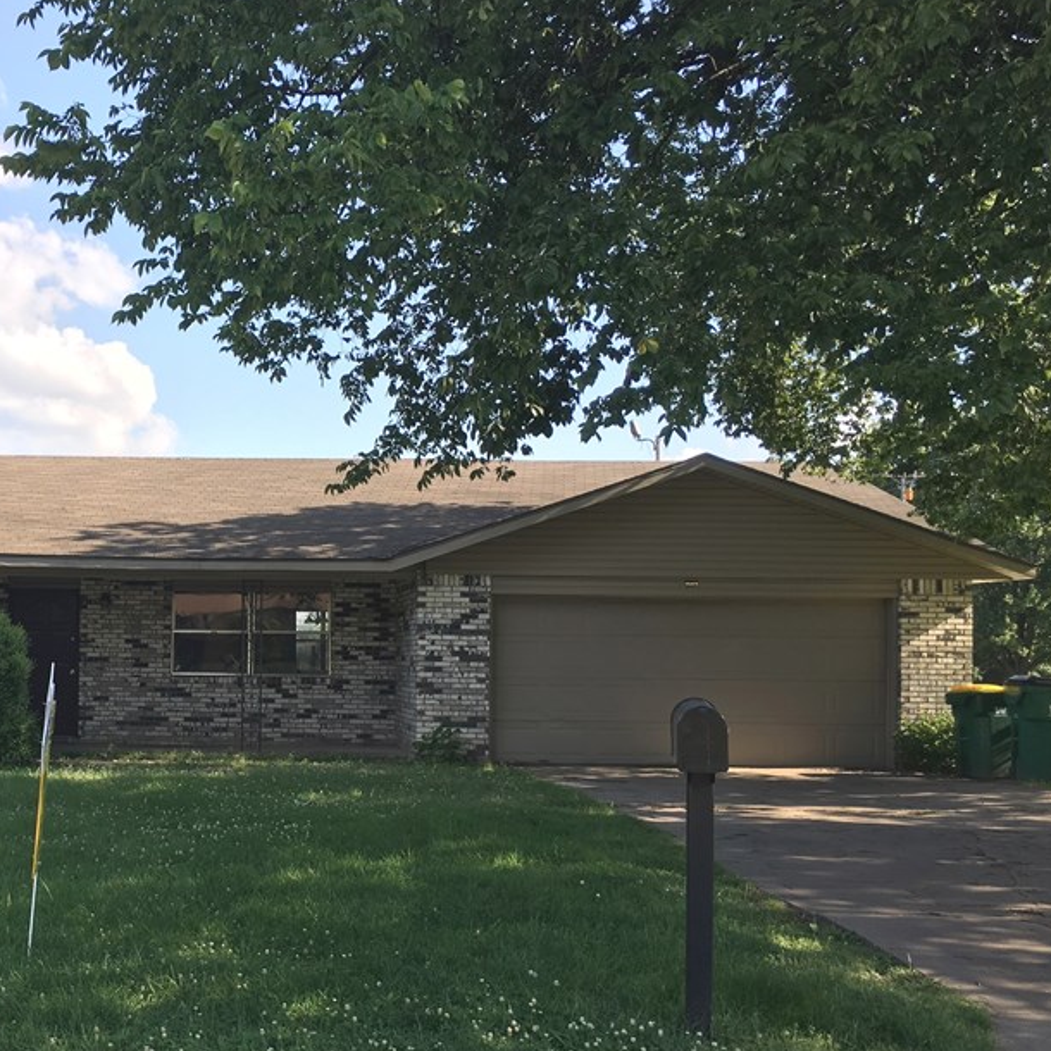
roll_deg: -0.7
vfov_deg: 39.0
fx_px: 1477
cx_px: 205
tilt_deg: +2.6
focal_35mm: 43
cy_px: 641
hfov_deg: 37.7
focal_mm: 4.15
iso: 25
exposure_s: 1/630
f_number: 2.2
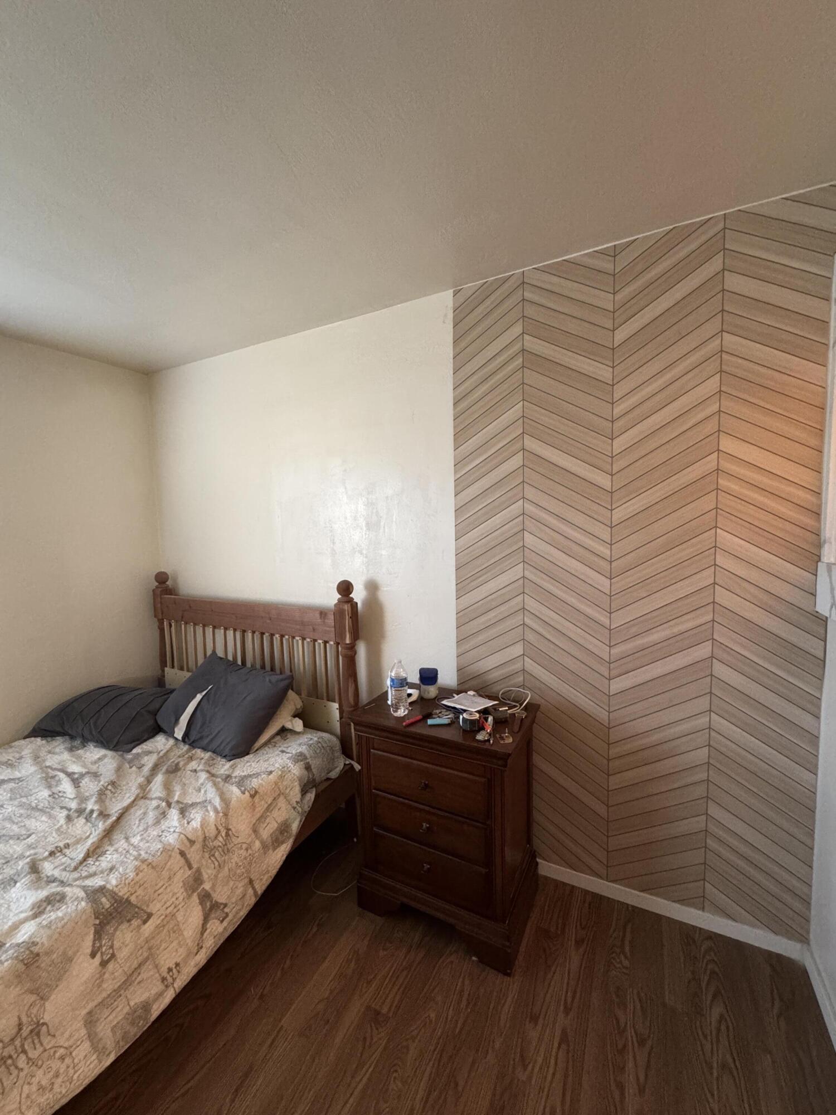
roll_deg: +1.9
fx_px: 451
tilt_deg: -5.7
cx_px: 418
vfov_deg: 102.1
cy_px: 558
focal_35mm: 14
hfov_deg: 85.7
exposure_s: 1/60
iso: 640
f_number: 2.2
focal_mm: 2.22
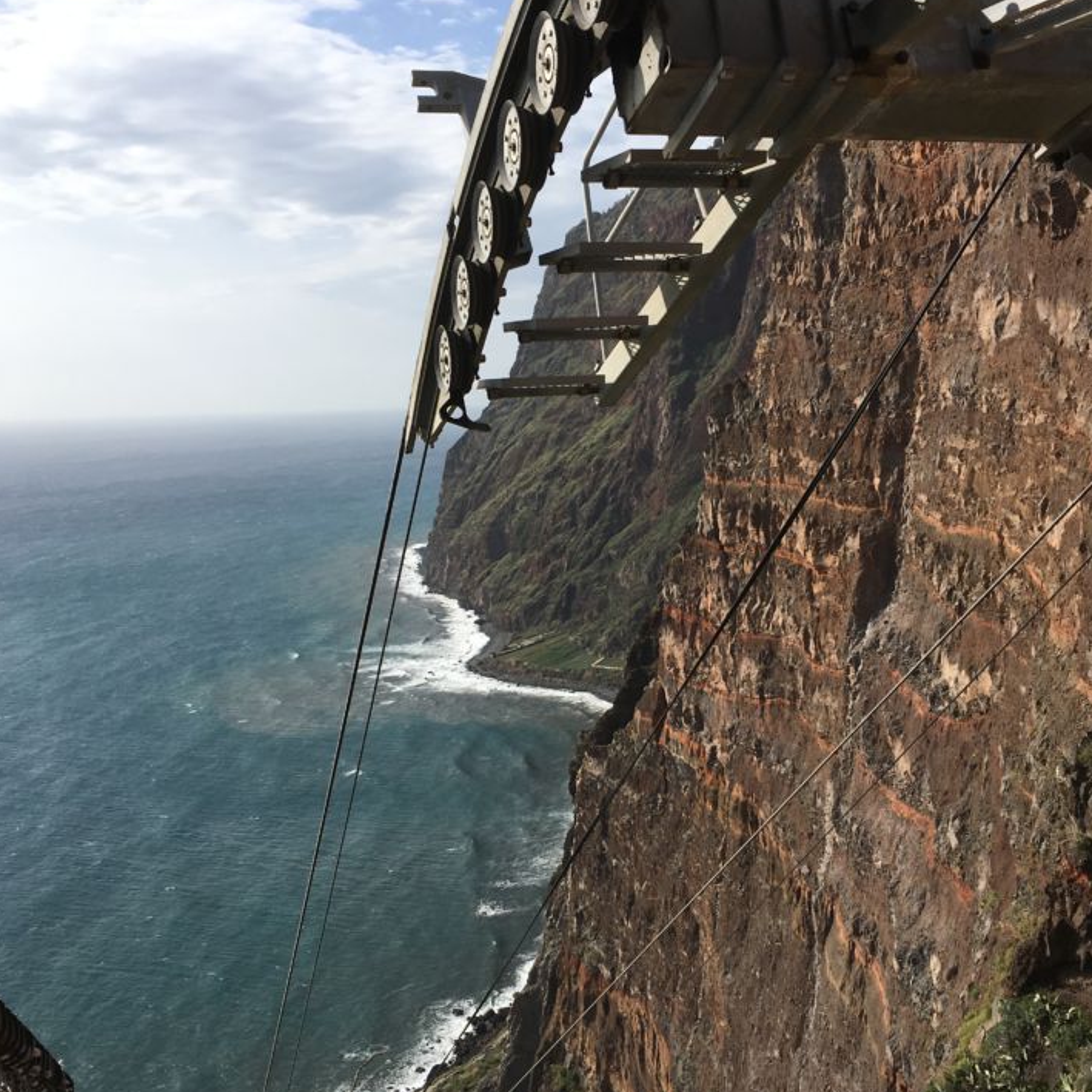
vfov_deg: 44.9
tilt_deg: -8.8
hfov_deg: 44.9
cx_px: 558
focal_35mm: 37
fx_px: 1321
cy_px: 595
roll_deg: +2.2
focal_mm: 4.15
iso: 25
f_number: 2.2
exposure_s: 1/2079
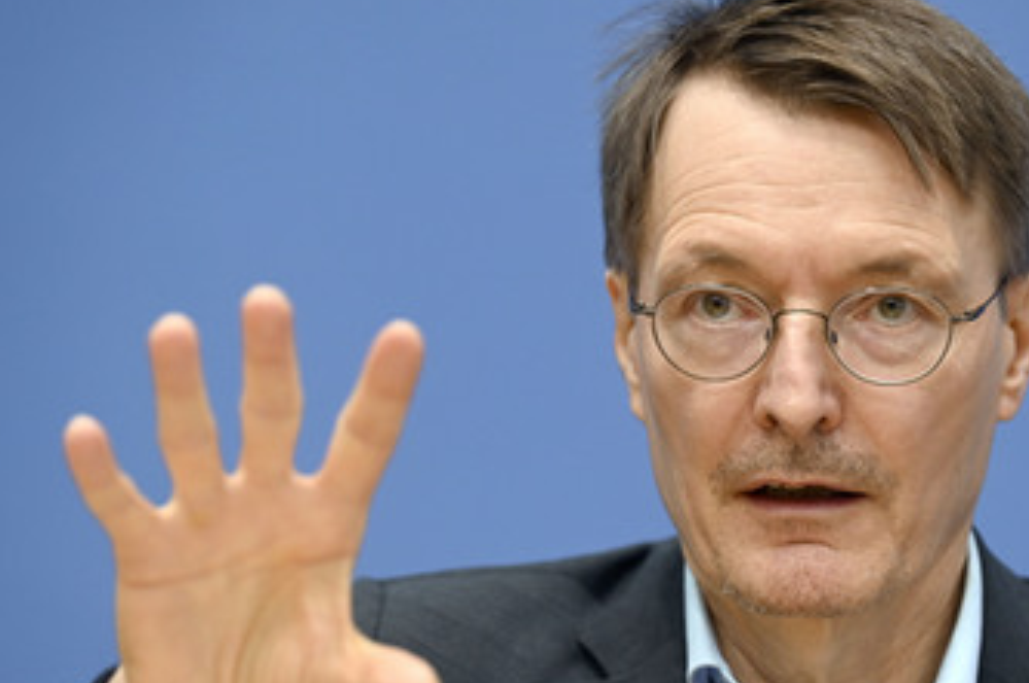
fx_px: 6964
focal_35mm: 244
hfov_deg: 8.4
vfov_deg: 5.6
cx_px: 672
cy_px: 365
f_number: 4
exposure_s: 1/500
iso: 2000
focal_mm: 180
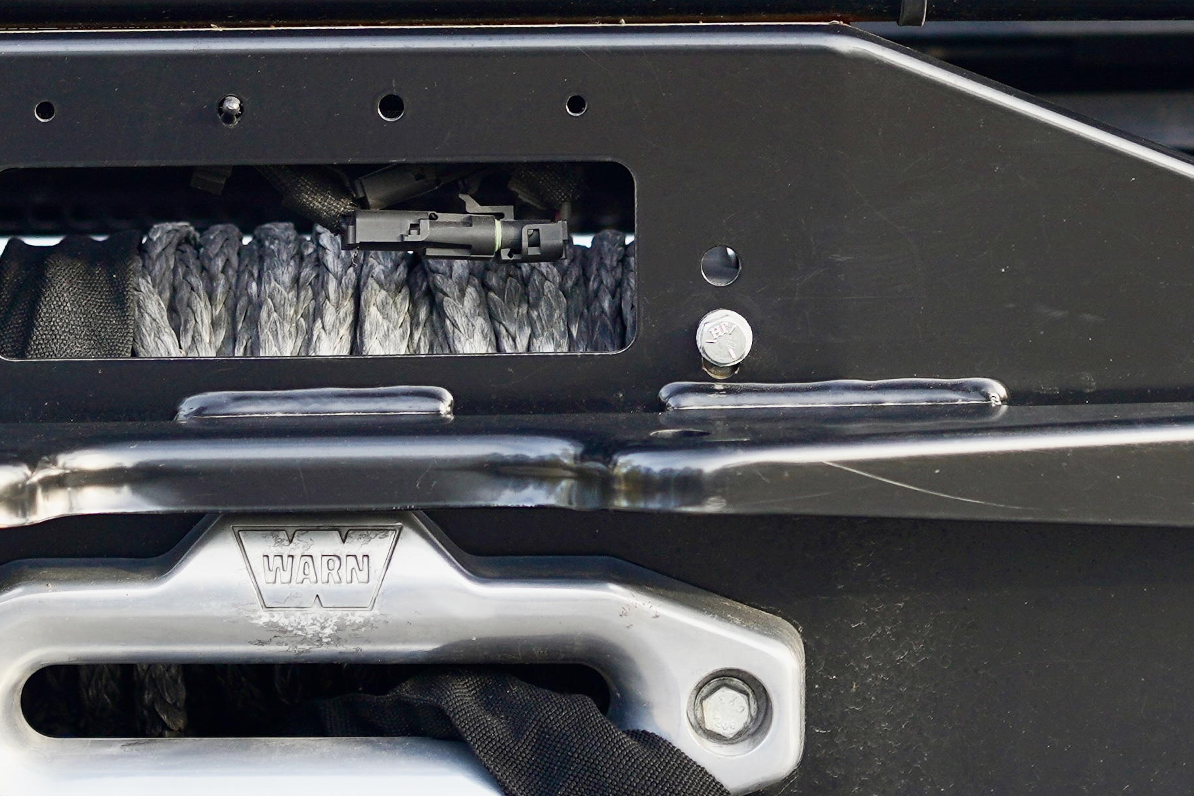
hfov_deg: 7.4
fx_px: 9186
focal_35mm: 277
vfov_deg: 4.9
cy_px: -430
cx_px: 367
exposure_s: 1/400
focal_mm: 85
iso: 160
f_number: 2
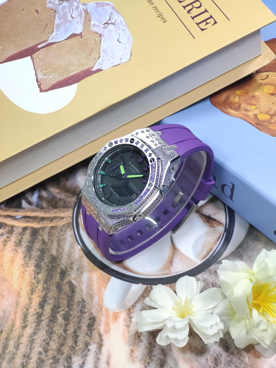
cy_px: 184
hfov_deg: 29.1
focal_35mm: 50
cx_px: 138
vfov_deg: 38.2
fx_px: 532
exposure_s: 1/100
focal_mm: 7.55
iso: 68
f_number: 2.08
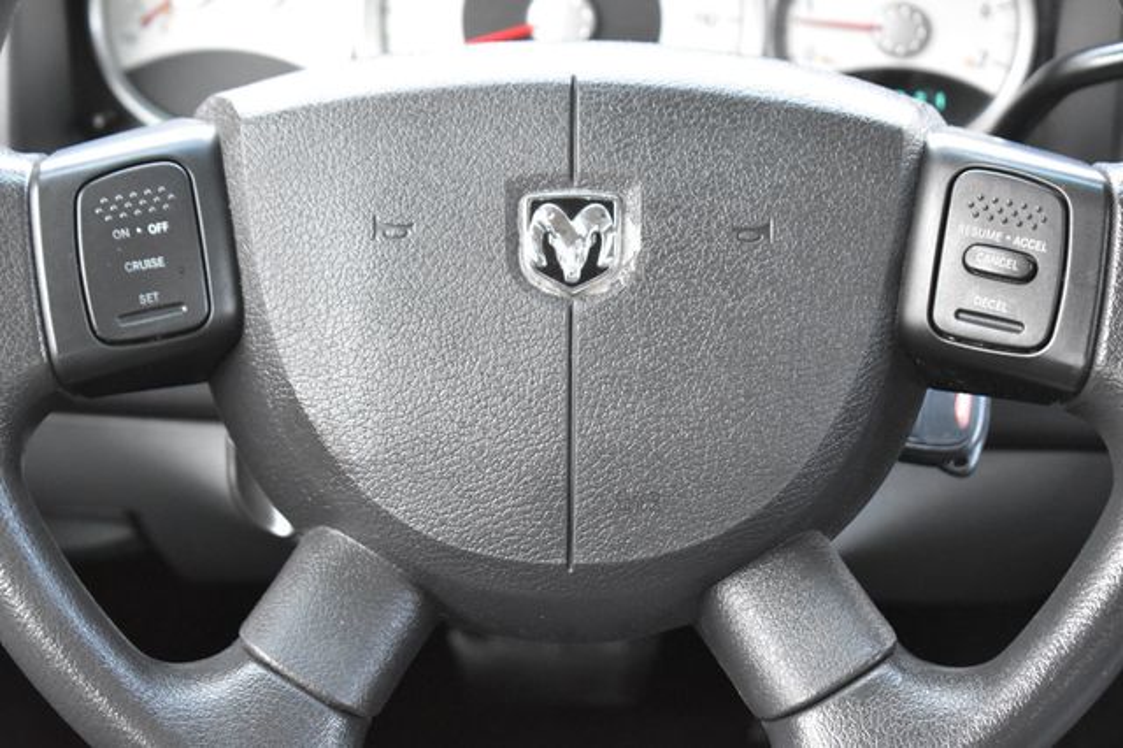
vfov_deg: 16.5
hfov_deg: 24.6
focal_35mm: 82
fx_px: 2572
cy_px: 374
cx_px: 562
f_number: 5.6
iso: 3200
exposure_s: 1/125
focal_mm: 55
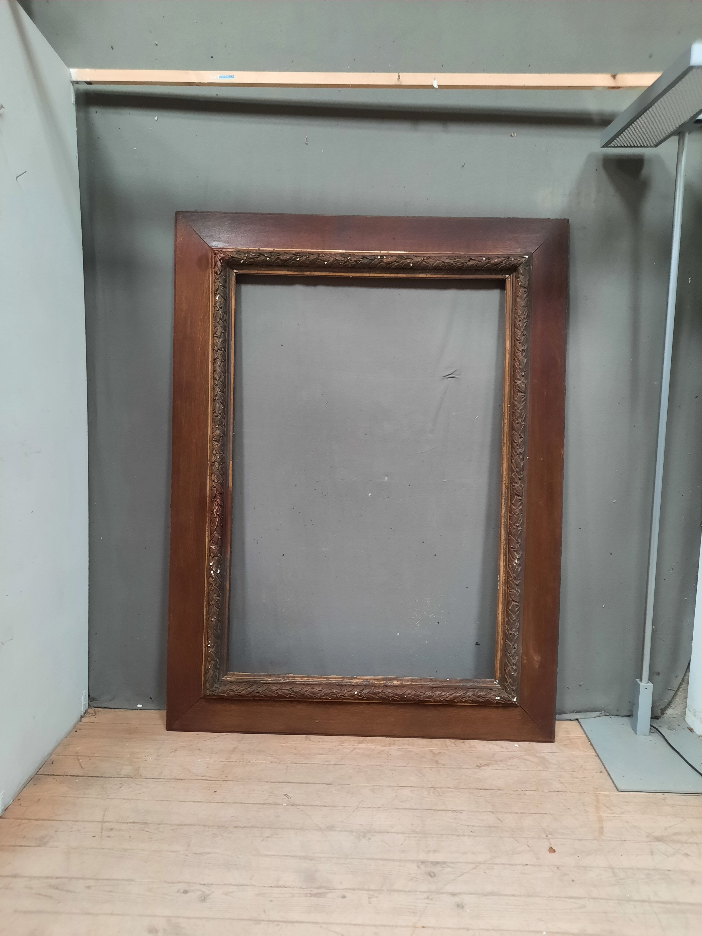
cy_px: 468
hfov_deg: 54.9
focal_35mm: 25
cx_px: 351
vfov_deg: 69.4
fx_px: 676
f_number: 2
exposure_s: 1/50
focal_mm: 4.6
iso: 400
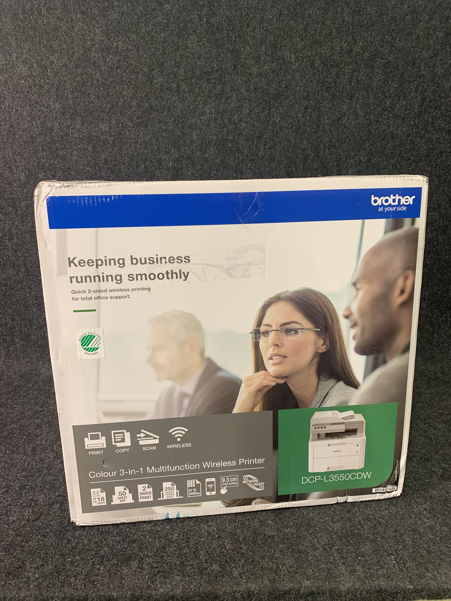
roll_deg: +1.7
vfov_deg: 67.3
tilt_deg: -14.4
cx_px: 226
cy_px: 300
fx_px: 452
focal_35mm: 26
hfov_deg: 53.1
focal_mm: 4.25
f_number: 1.8
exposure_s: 1/60
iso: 125
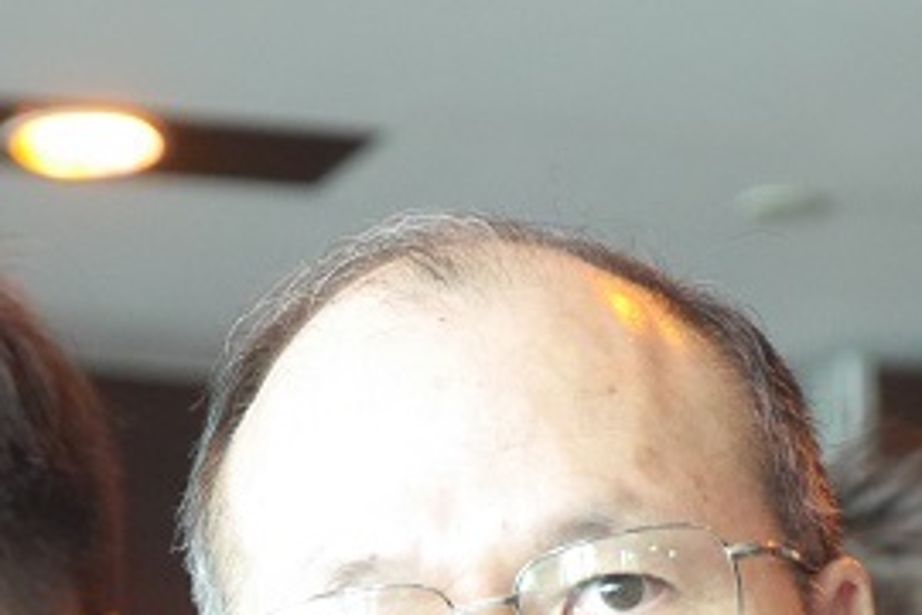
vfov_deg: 6.0
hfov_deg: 9.0
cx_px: 601
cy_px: 743
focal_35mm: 229
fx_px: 5864
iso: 1600
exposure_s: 1/80
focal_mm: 35
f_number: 2.8
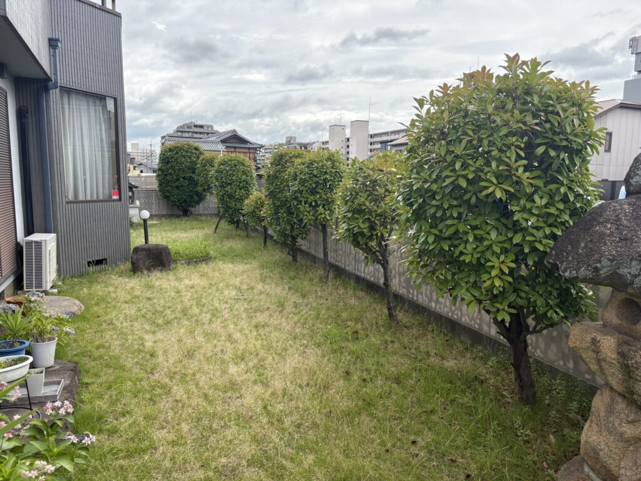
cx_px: 320
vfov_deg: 53.1
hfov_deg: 67.3
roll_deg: -0.7
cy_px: 240
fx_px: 481
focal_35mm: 26
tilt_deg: -7.1
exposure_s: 1/2075
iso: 64
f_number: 1.6
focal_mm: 5.96
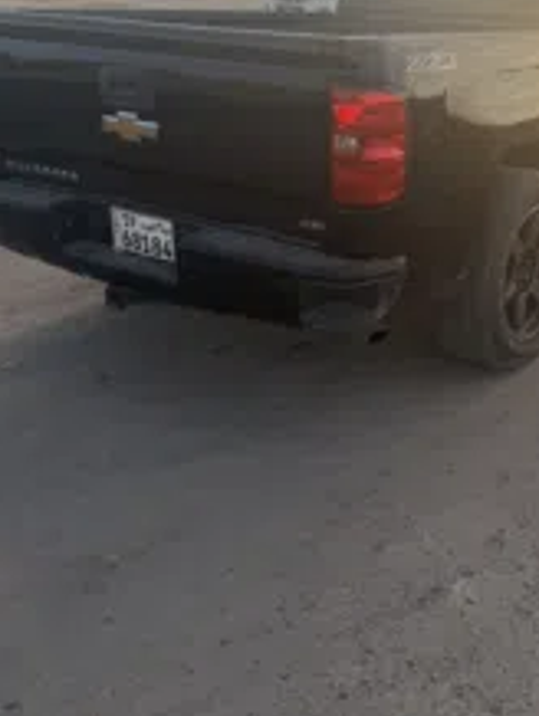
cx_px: 437
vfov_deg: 42.2
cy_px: 227
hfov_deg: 32.0
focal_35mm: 44
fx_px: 912
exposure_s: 1/1230
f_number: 1.78
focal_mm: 6.76
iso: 100
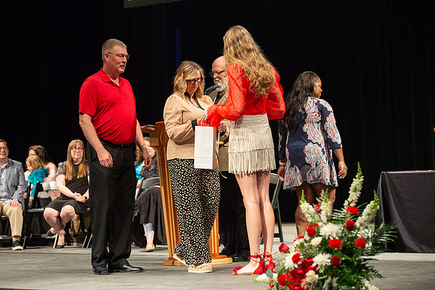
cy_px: 140
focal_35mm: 126
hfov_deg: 16.2
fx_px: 1527
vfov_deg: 10.9
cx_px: 215
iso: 1600
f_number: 4
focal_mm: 122
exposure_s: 1/100
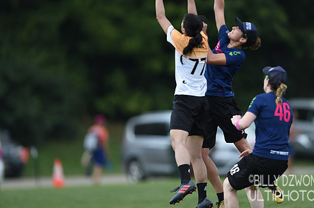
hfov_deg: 4.0
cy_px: 73
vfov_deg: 2.6
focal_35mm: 523
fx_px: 4552
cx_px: 204
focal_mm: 400
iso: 100
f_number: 2.8
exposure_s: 1/1000
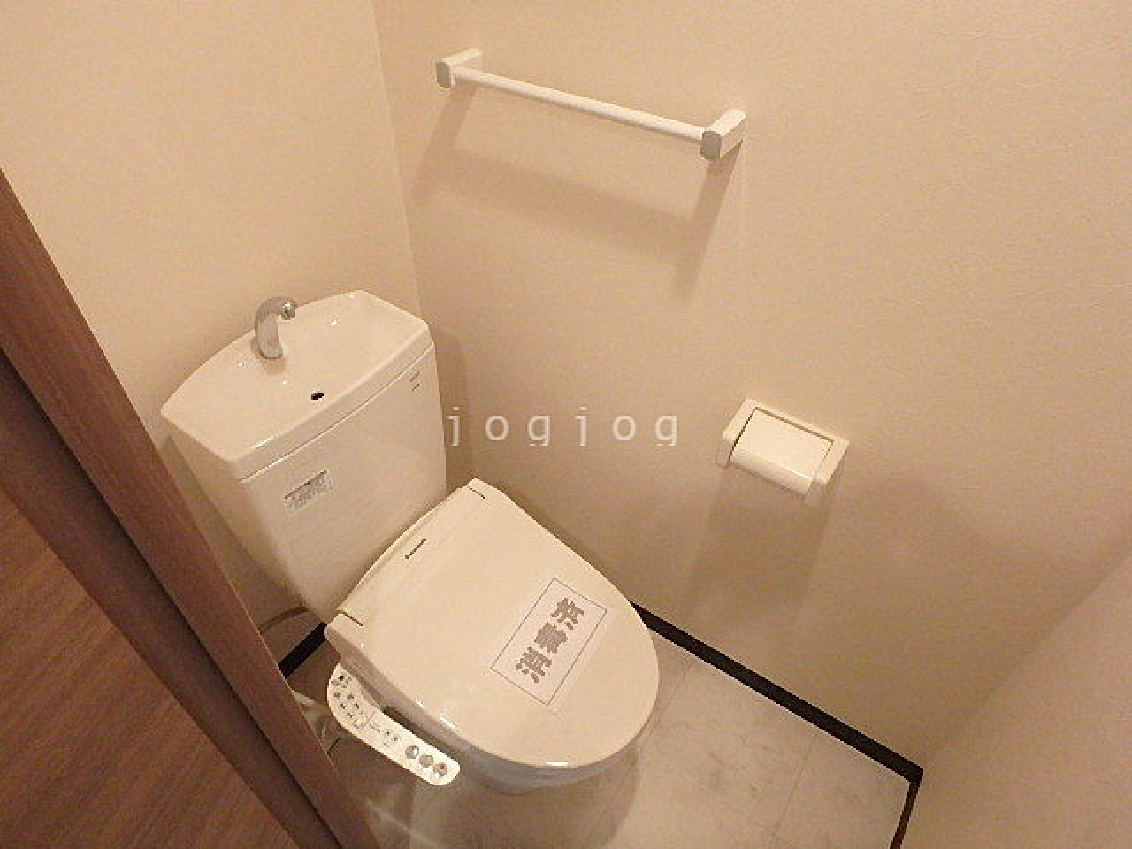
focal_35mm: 21
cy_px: 424
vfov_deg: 63.4
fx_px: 687
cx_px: 566
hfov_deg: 79.0
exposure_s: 1/30
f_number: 3.5
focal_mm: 3.7
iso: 800
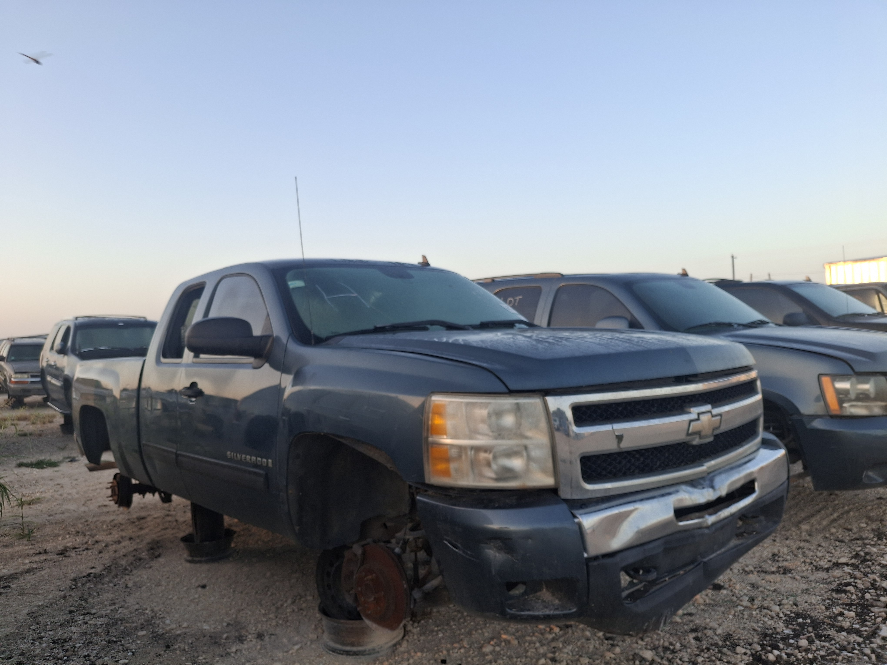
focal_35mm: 25
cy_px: 332
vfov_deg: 54.9
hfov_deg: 69.4
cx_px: 444
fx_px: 641
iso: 32
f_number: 1.8
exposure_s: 1/262
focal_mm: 4.69
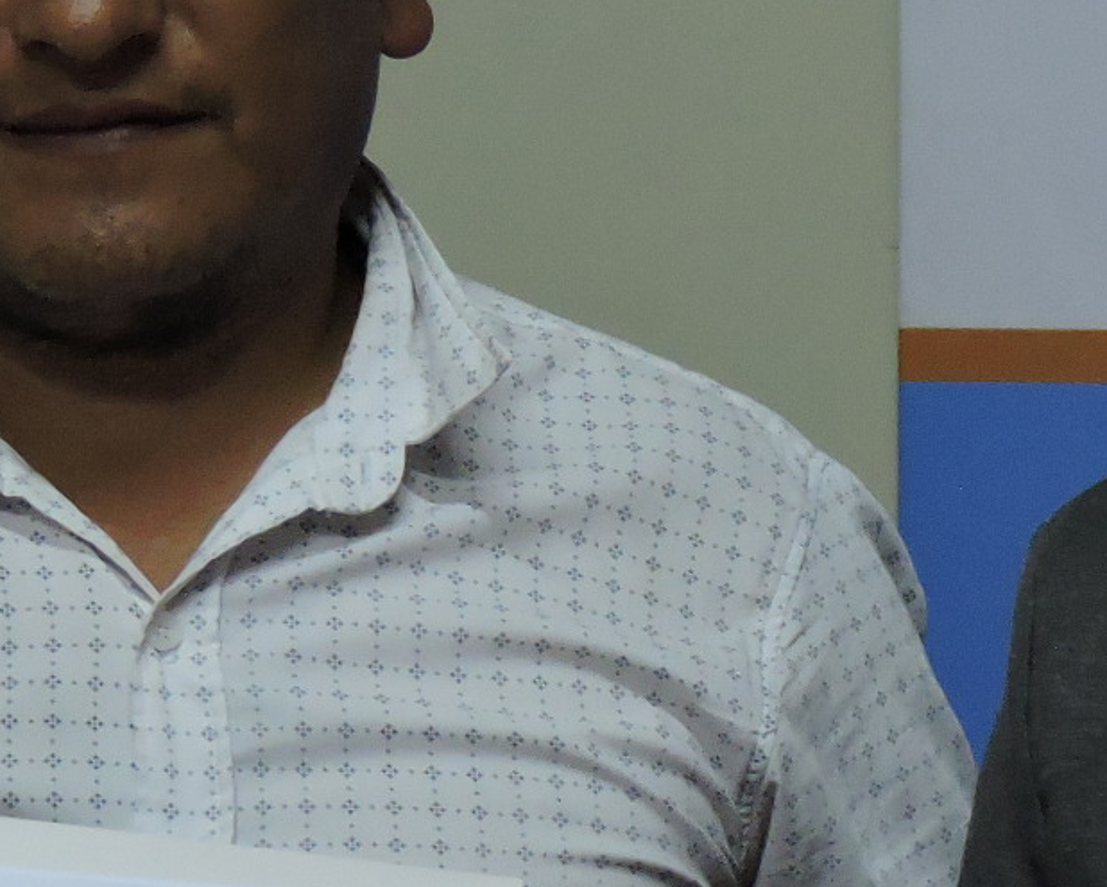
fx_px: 8227
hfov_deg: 7.7
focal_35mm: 251
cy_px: 629
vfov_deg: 6.2
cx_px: 828
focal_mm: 12.5
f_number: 3.9
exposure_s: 1/15
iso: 640
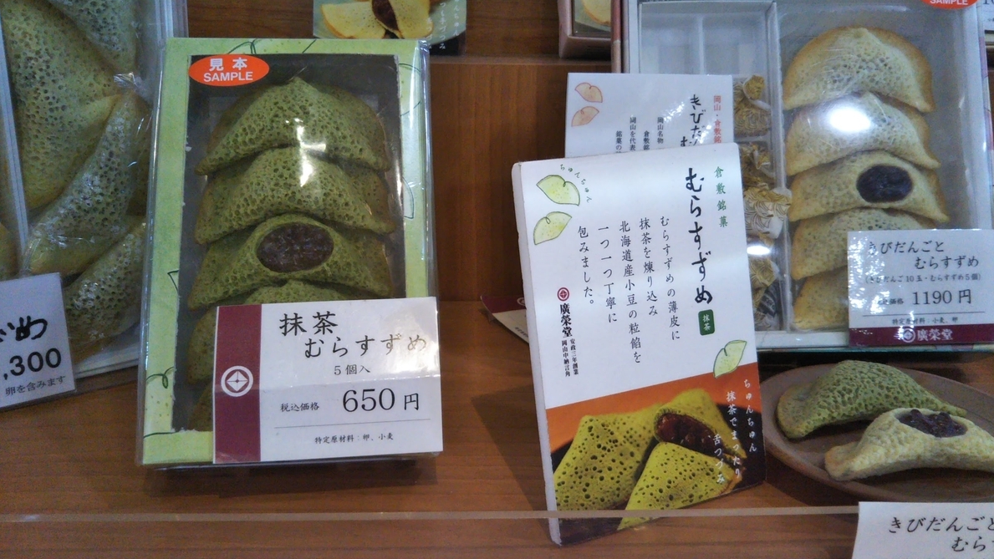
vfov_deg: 35.6
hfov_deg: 59.5
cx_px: 501
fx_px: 870
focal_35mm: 33
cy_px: 246
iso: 164
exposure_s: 1/62
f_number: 2.2
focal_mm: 4
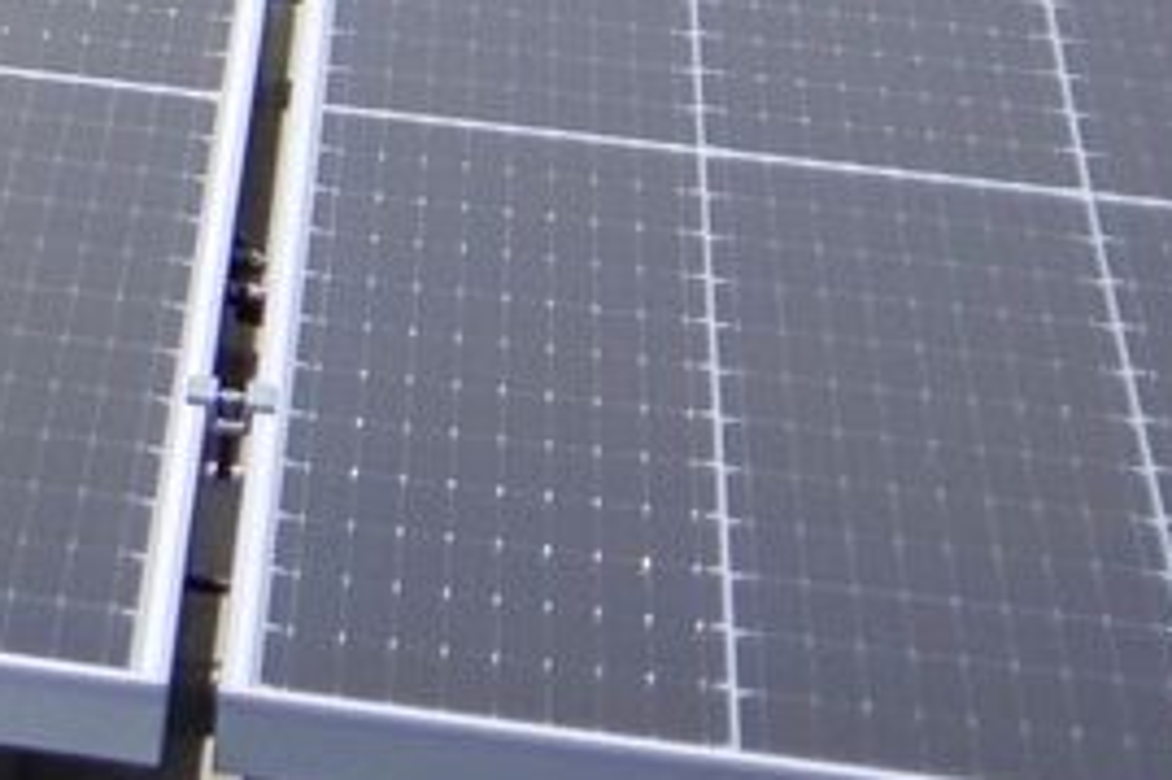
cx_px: -3074
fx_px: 8979
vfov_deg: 4.8
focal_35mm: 276
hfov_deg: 6.4
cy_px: -1116
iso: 100
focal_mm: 35
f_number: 2.8
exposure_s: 1/4000
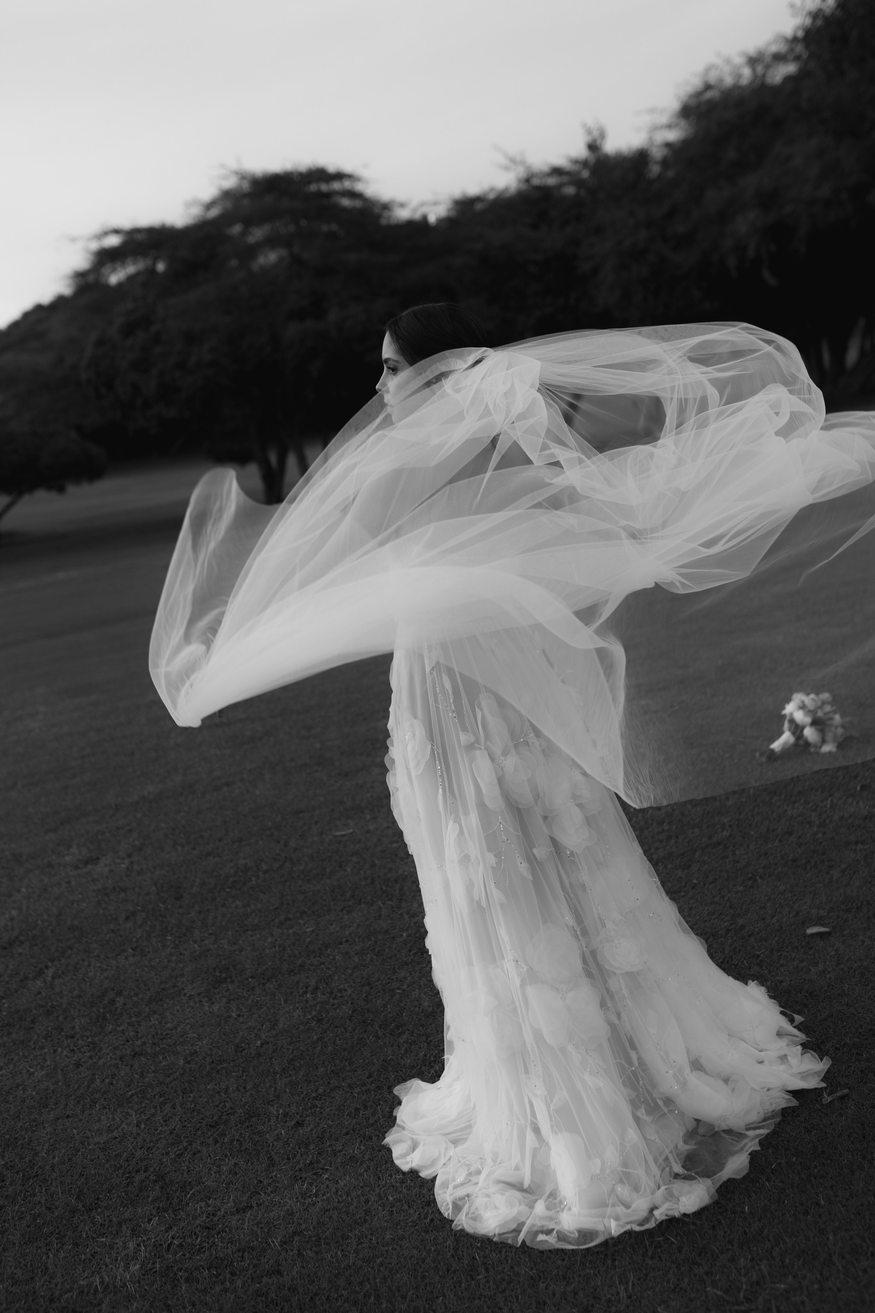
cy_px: 656
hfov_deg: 37.9
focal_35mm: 35
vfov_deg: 54.4
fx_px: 1276
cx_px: 438
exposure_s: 1/320
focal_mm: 35
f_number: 2.5
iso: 320
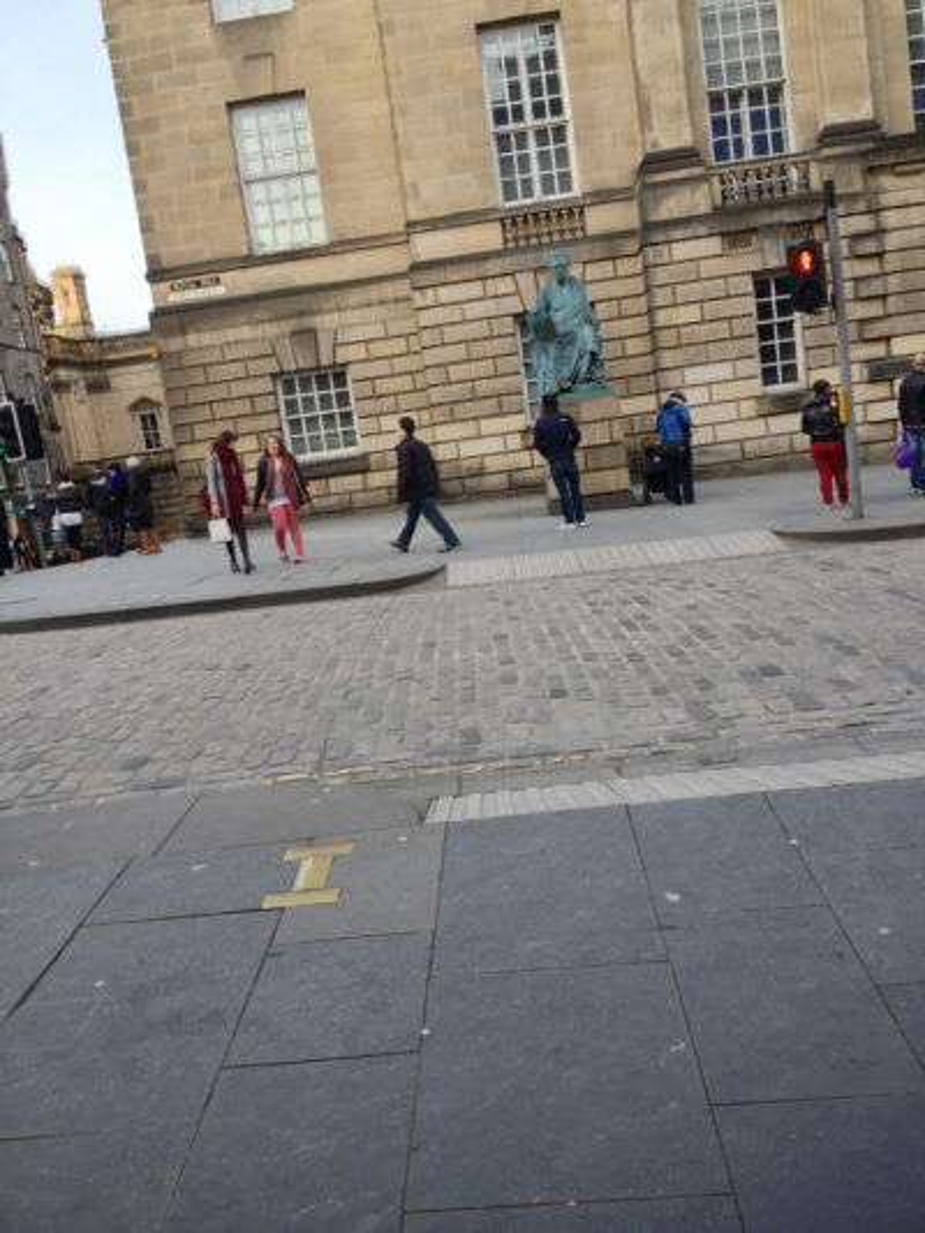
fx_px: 1247
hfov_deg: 40.7
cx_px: 462
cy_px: 616
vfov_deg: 52.6
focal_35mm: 35
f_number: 2.4
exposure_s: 1/154
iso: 50
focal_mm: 4.28
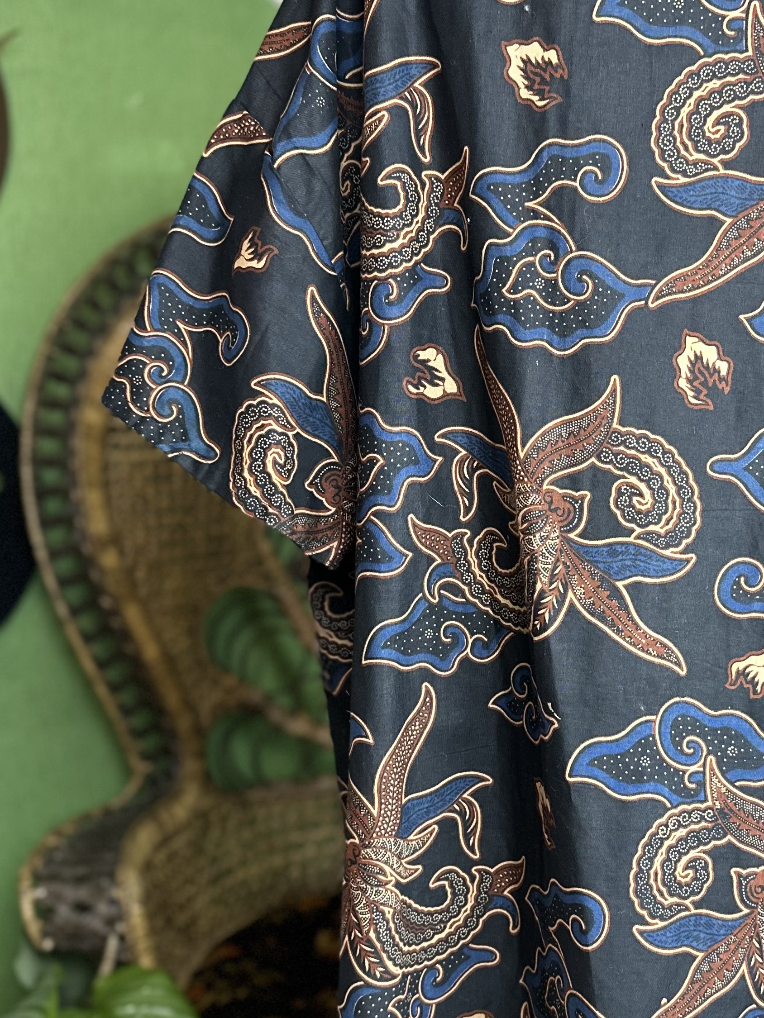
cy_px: 585
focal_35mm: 43
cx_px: 574
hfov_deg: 32.9
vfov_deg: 43.7
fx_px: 1265
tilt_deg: -8.6
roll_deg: +0.2
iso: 500
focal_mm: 6.86
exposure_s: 1/50
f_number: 1.78
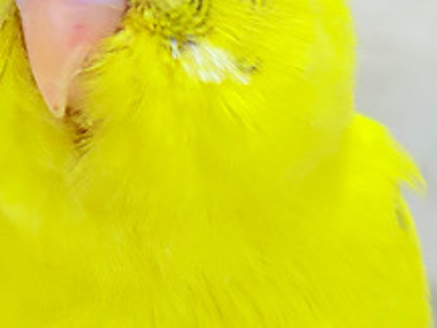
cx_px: 142
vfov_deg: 9.6
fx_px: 1944
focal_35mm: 154
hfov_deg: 12.8
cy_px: 223
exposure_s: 1/100
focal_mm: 5.96
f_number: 1.6
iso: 50
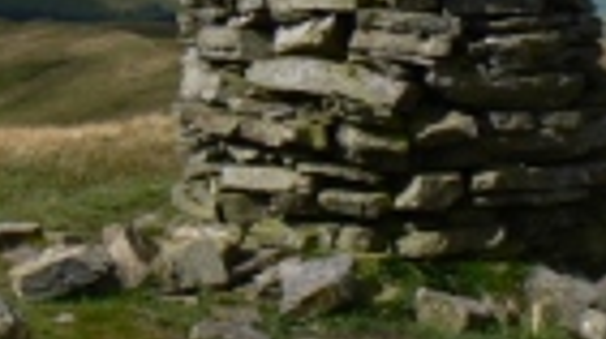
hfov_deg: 17.1
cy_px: -73
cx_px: -125
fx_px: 1926
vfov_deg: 9.9
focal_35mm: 120
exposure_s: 1/500
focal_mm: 6
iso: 80
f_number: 7.1
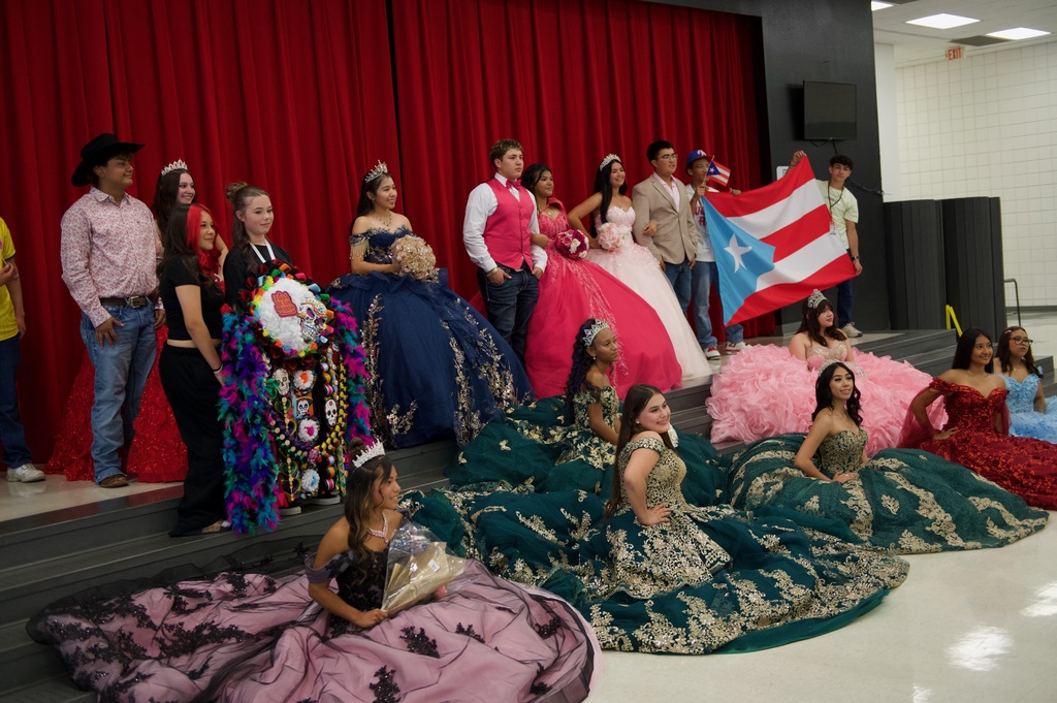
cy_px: 352
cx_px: 528
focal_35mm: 42
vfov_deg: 31.8
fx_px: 1232
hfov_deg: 46.4
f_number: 2.8
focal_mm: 42
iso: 1600
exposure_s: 1/400
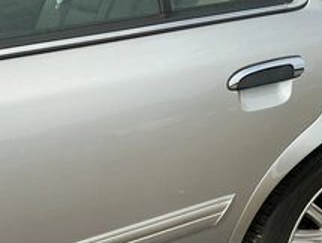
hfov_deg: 36.7
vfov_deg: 27.5
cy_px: 195
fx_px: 485
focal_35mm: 52
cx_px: 132
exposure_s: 1/1786
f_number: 1.8
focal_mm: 3
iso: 25
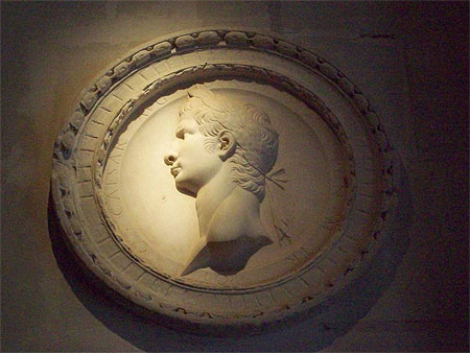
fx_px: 1182
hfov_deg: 22.5
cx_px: 235
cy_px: 176
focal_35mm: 87
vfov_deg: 17.0
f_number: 4.3
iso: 800
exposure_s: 1/176
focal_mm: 14.3
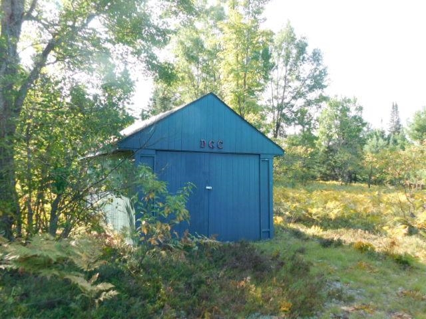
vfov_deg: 46.8
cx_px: 213
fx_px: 369
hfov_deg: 60.0
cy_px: 160
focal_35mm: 30
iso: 125
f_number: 3.2
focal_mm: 5.3
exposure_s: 1/160
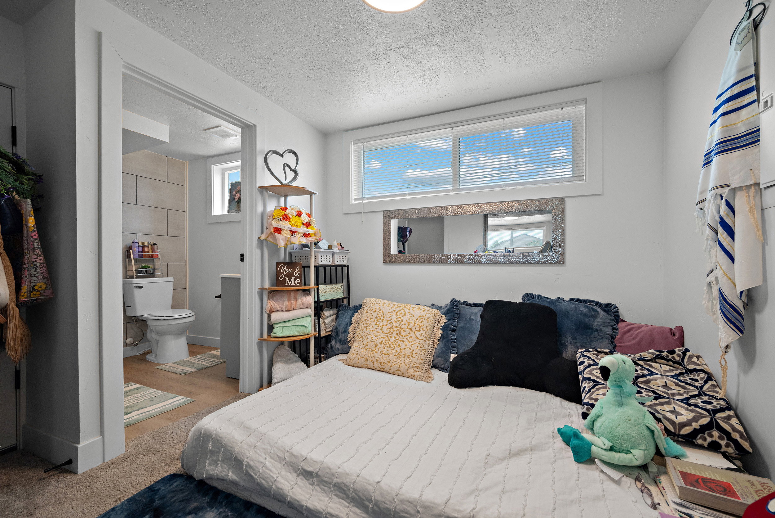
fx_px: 301
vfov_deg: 81.3
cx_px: 388
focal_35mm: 14
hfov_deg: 104.2
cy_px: 259
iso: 500
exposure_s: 1/8
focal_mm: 14
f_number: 8
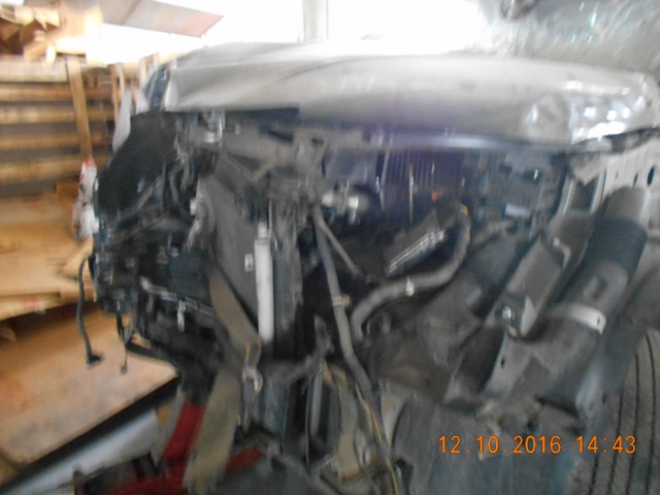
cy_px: 248
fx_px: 496
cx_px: 330
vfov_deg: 53.1
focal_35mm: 26
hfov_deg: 67.3
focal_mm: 4.6
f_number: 3.2
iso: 800
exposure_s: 1/4
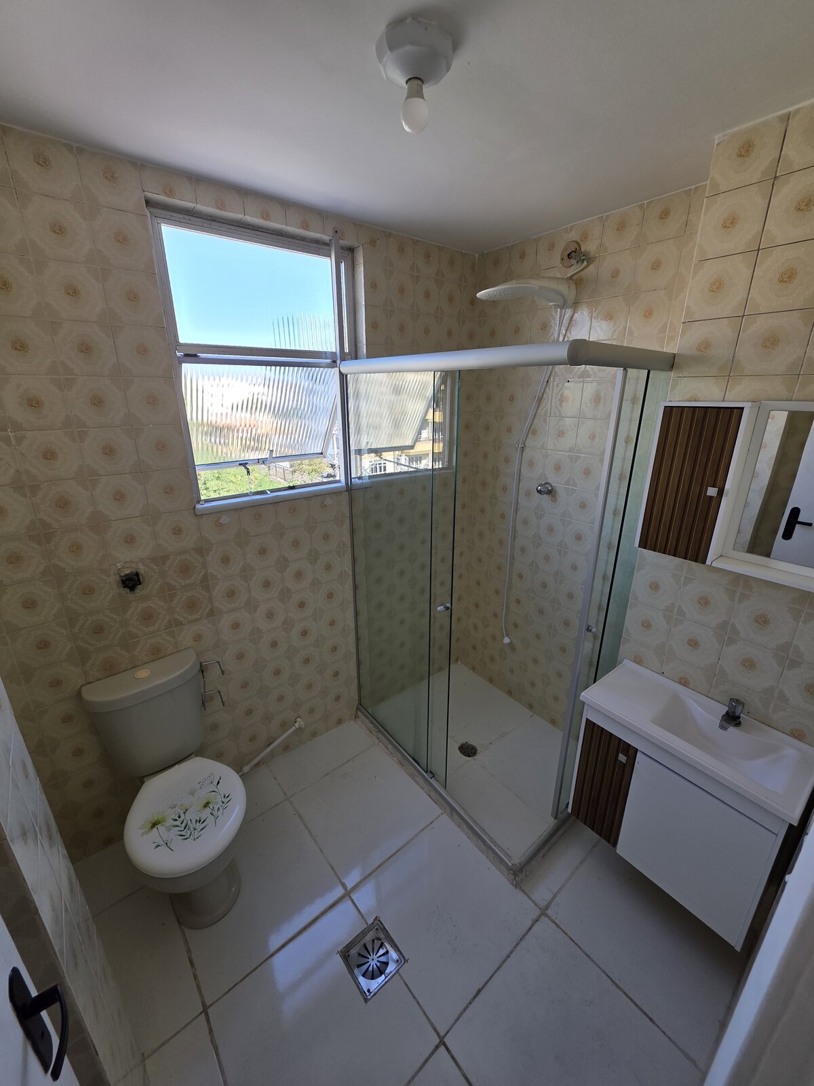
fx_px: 408
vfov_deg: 106.2
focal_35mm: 13
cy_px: 543
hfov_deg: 89.9
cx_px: 407
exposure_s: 1/120
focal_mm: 2.2
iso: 25
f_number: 1.9
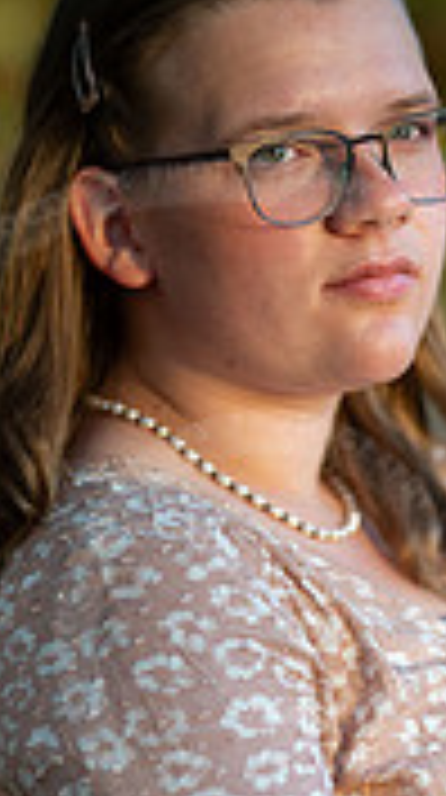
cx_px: 347
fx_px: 4793
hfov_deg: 5.3
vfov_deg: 9.5
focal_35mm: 227
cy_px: 706
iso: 160
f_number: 1.2
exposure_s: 1/640
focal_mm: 85
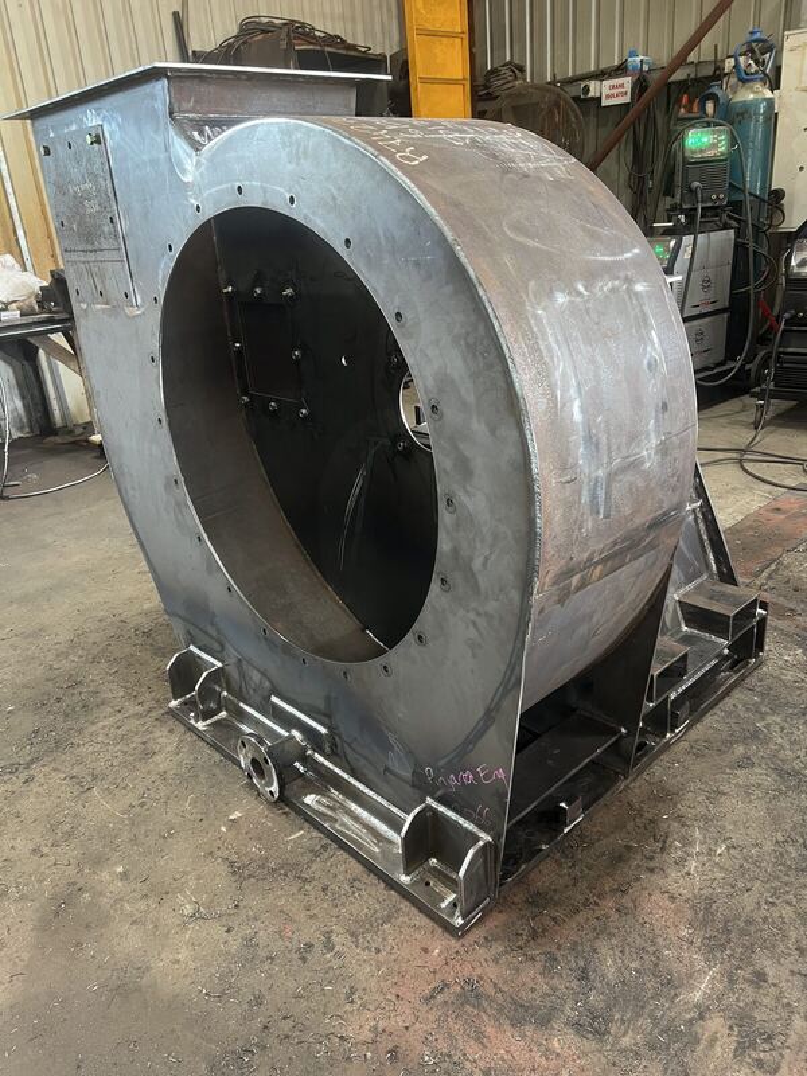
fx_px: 808
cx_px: 404
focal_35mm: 26
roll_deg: +4.9
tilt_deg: -23.2
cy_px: 538
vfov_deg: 67.3
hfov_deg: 53.1
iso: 200
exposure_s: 1/50
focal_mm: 5.7
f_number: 1.5
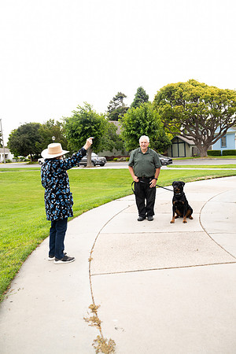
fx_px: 310
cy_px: 177
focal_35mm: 32
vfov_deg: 59.5
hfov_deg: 41.7
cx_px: 118
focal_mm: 31.5
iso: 640
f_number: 4
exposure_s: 1/500
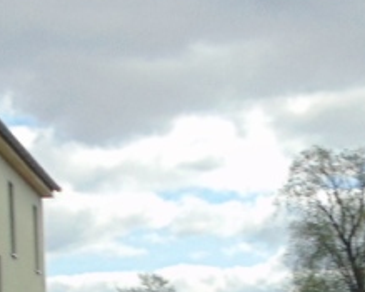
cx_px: 257
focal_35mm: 114
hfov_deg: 16.8
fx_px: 1231
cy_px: 456
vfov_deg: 12.7
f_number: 7.7
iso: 80
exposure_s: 1/200
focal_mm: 4.5
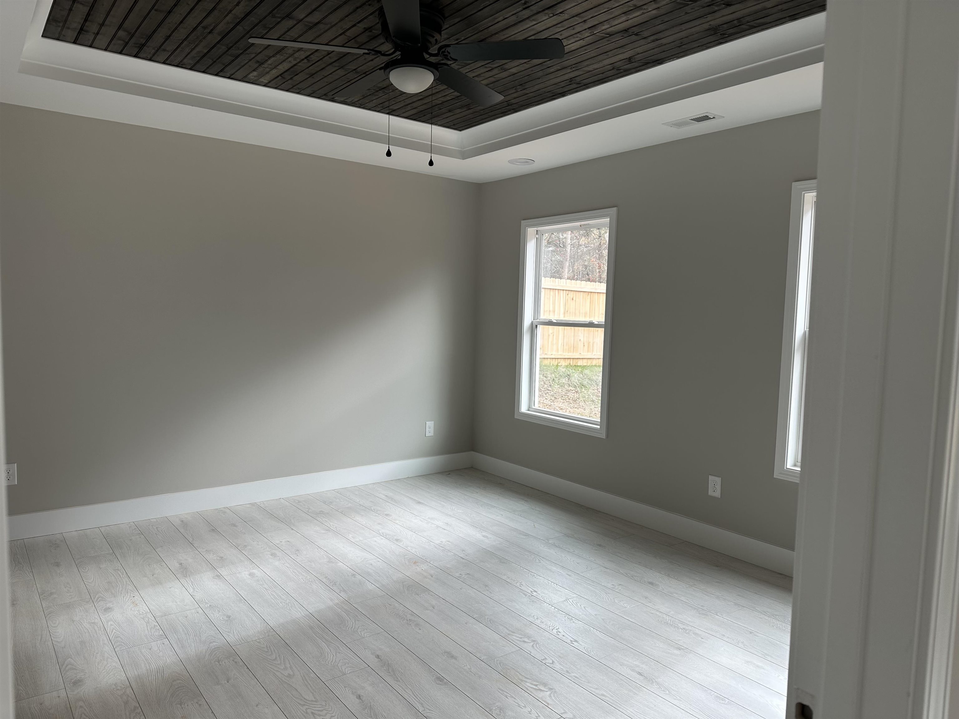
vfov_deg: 56.8
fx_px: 665
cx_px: 480
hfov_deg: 71.6
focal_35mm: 24
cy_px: 360
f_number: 1.78
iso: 64
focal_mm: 6.86
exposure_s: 1/141
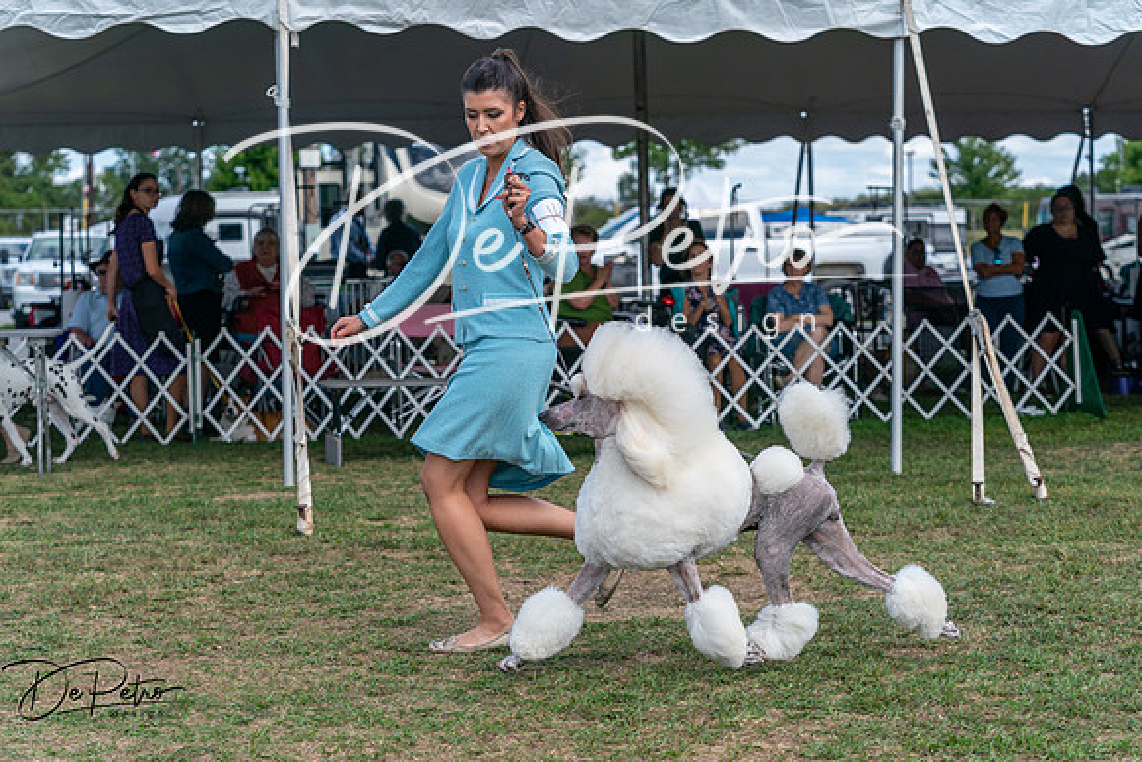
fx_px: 2284
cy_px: 381
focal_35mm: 72
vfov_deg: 18.9
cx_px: 571
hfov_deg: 28.1
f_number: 4.5
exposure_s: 1/2000
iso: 400
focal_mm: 72
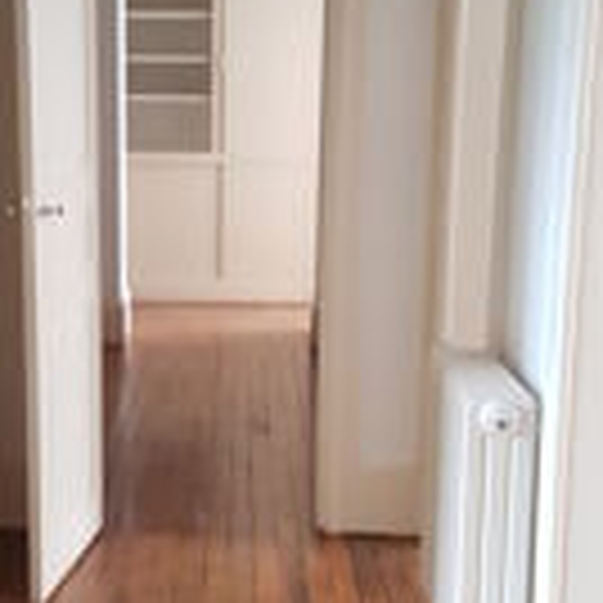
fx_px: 1439
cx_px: 216
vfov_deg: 23.7
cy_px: 322
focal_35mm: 73
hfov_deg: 23.6
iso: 200
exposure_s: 1/11
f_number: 1.7
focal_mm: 4.2
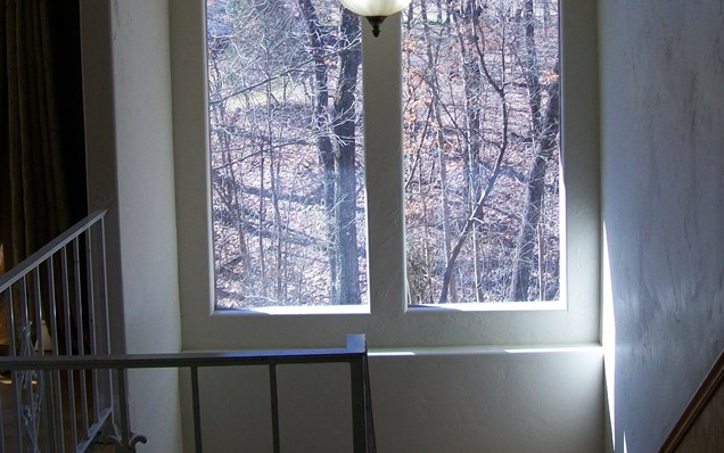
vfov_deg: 22.0
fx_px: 1145
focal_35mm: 58
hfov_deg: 35.1
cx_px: 369
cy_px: 72
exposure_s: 1/160
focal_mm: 6.1
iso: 64
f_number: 2.7
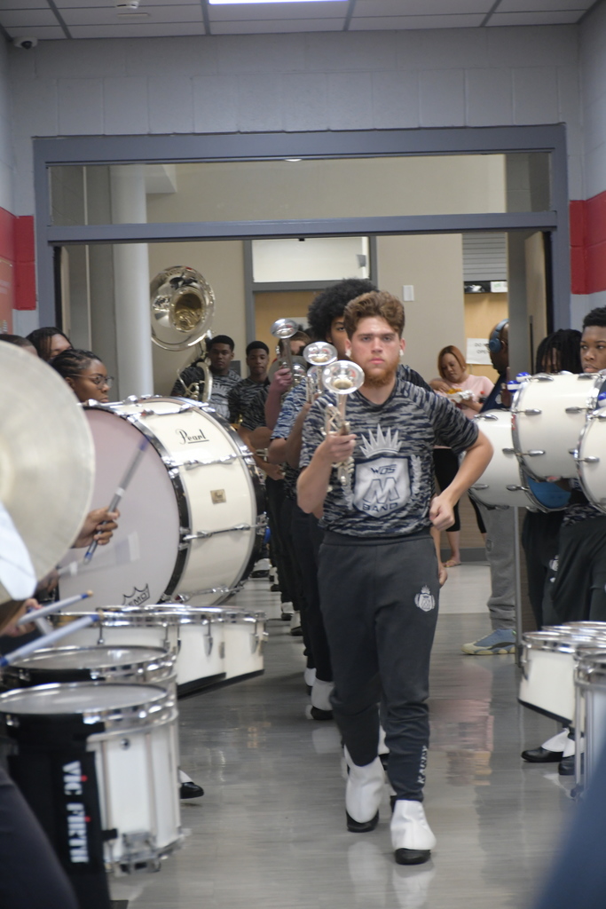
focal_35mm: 112
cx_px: 303
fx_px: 2827
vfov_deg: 18.3
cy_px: 454
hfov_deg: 12.2
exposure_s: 1/125
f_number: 5
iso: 2000
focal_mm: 75
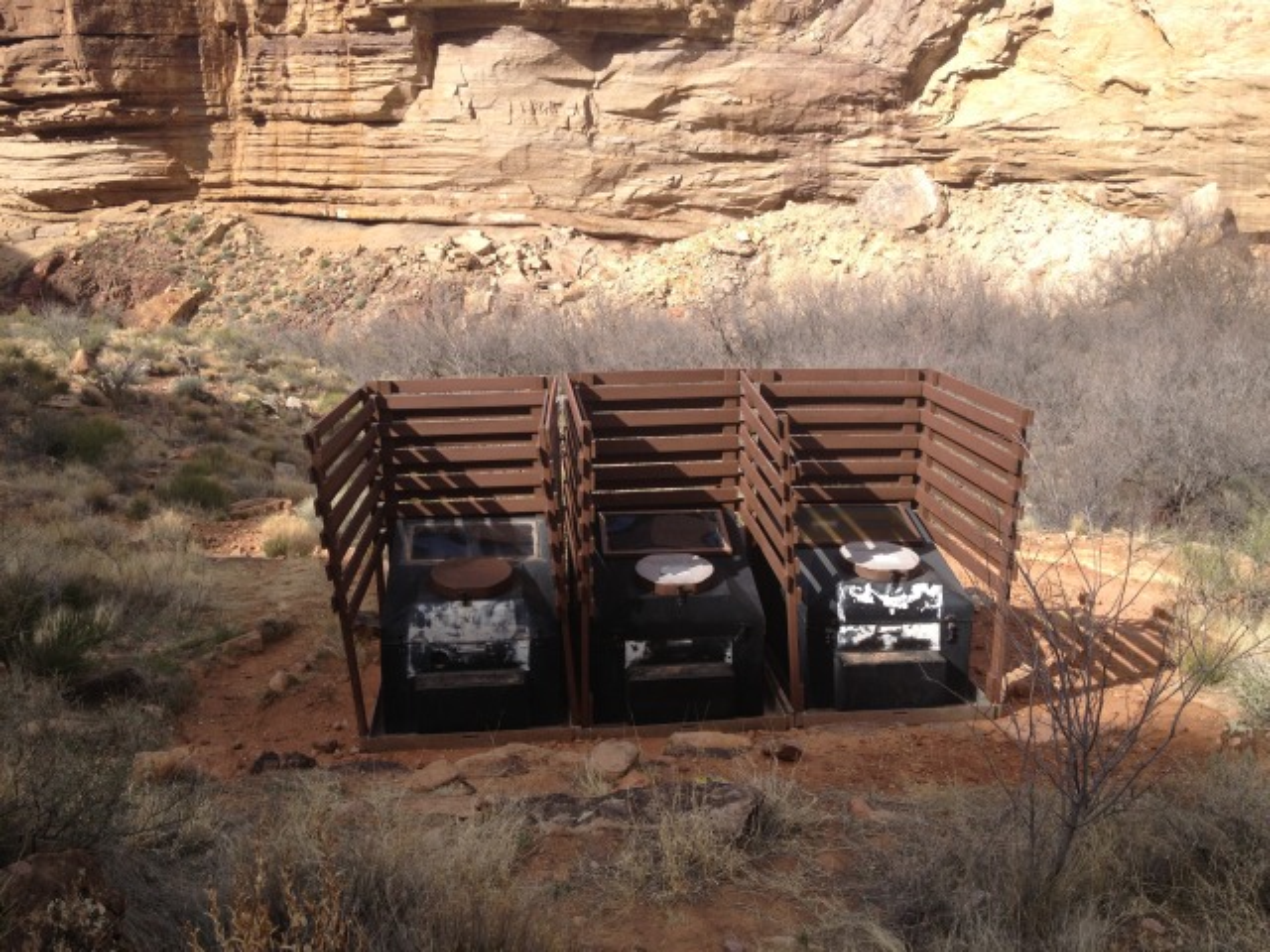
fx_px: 1284
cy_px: 476
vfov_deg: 40.7
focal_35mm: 35
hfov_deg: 52.6
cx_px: 635
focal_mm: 4.28
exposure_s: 1/986
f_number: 2.4
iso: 50
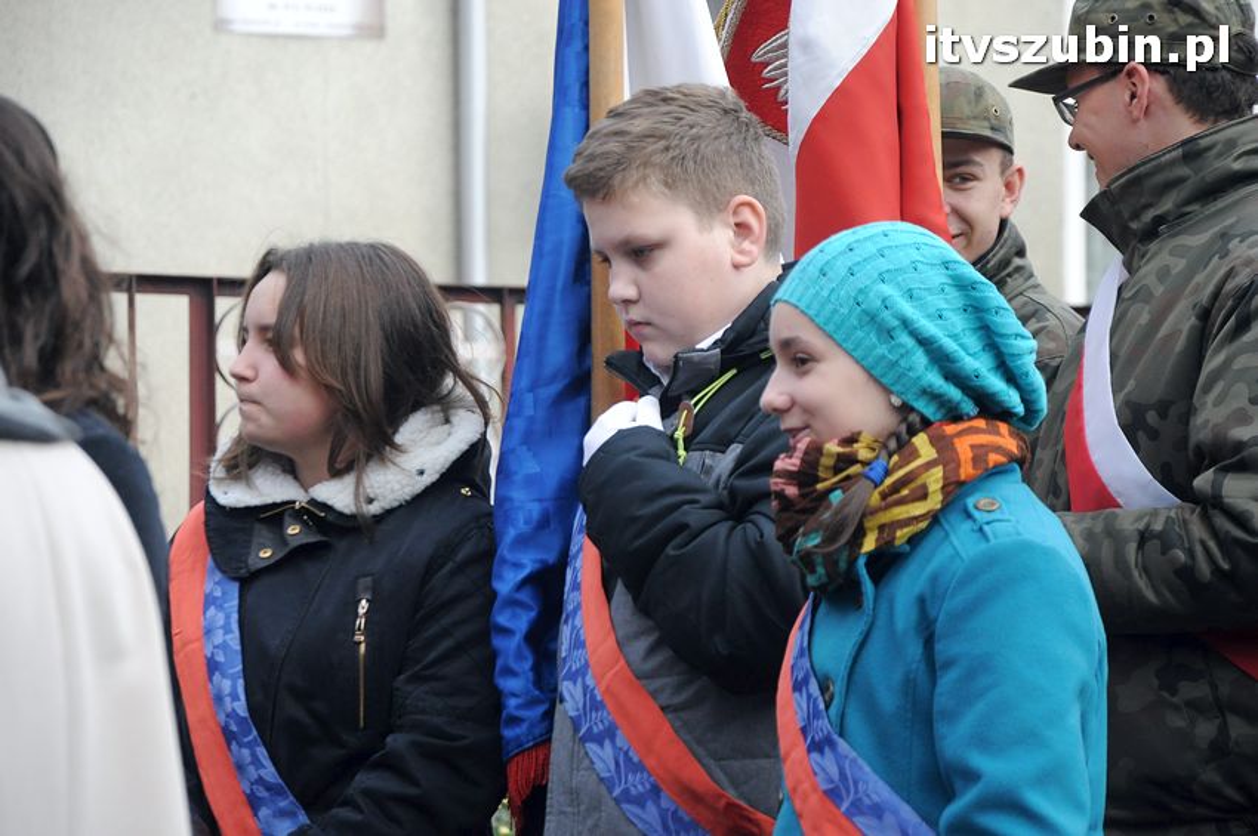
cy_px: 418
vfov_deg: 8.7
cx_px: 629
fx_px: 5498
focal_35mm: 158
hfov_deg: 13.1
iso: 800
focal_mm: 105
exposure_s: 1/500
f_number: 5.6
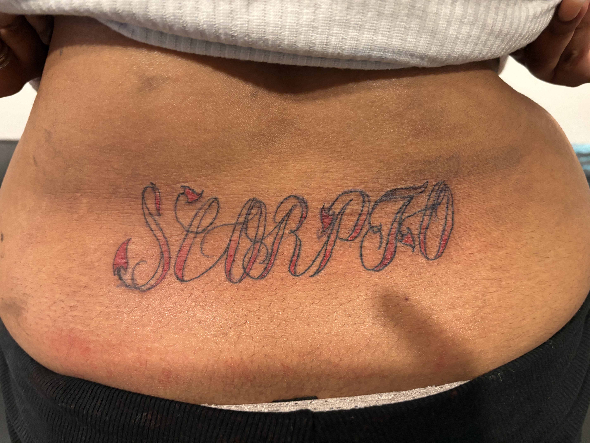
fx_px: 443
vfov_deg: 53.1
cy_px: 222
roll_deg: +1.6
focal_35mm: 26
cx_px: 295
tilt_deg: -25.9
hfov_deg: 67.3
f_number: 1.6
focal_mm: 5.96
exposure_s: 1/40
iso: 320
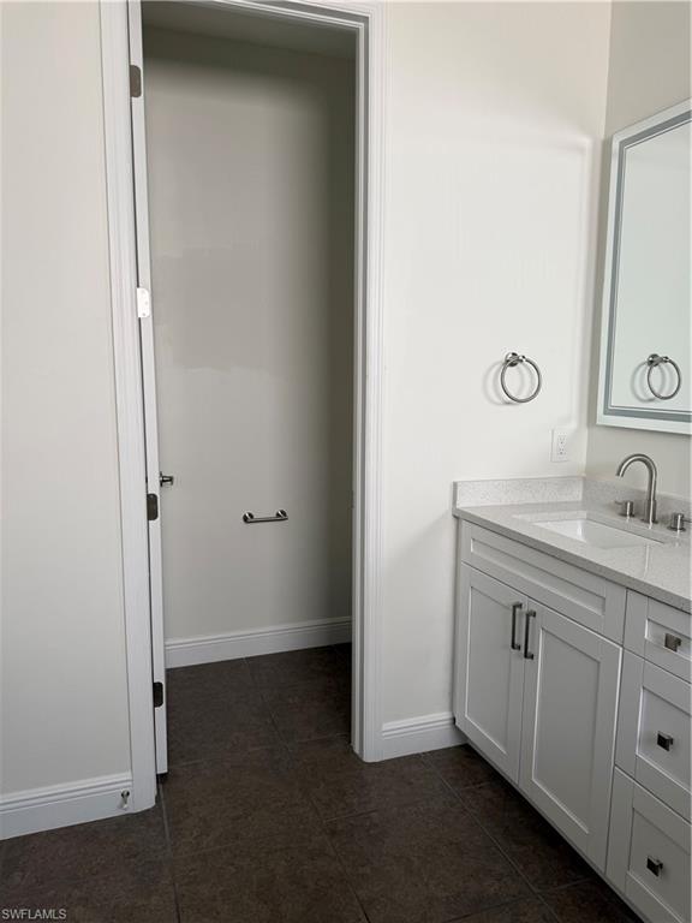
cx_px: 346
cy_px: 462
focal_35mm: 24
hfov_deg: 56.8
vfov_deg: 71.6
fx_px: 640
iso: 80
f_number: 1.78
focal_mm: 6.76
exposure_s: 1/121
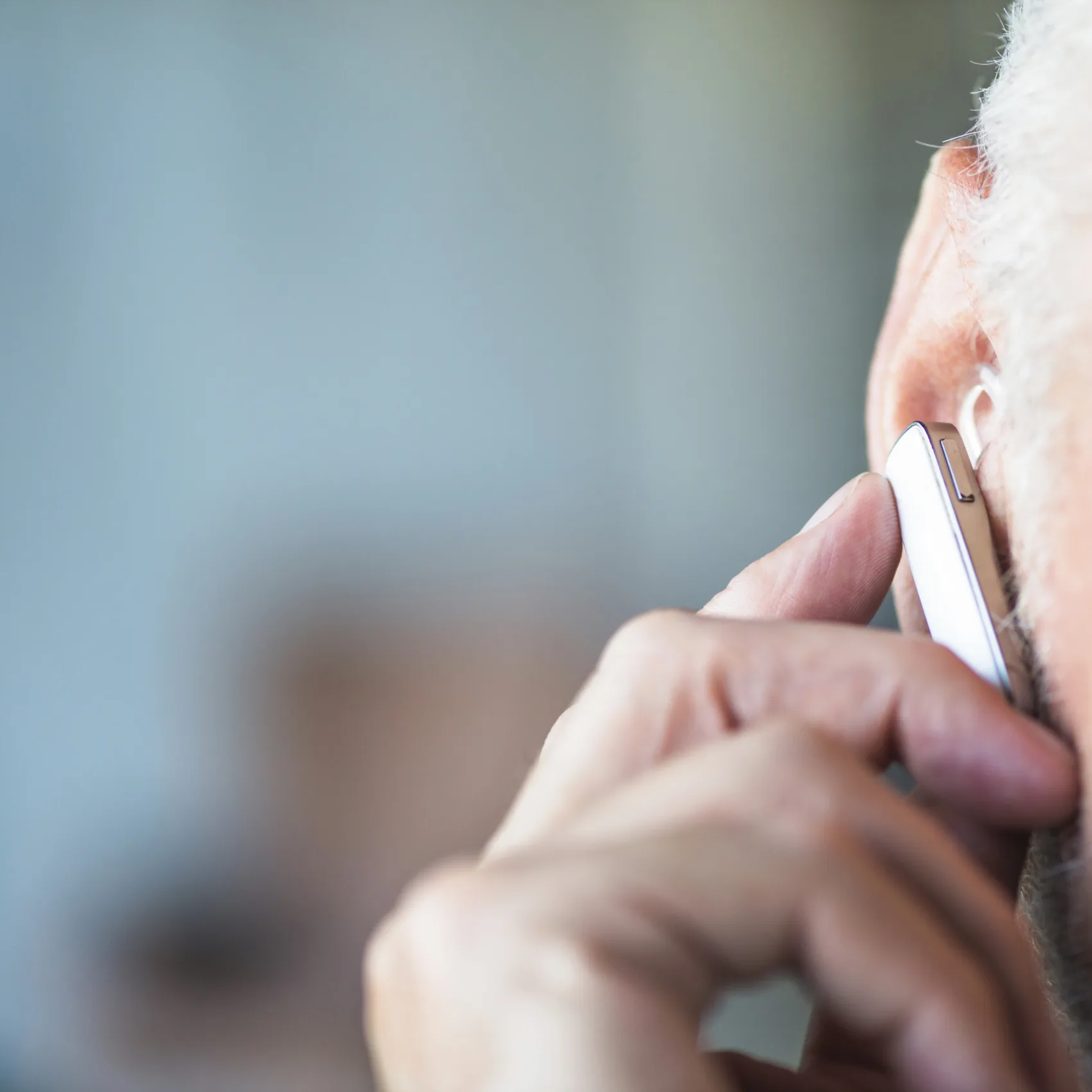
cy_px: 545
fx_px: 4783
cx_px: 759
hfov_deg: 13.0
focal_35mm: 134
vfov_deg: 13.0
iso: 250
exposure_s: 1/160
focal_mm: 105
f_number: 3
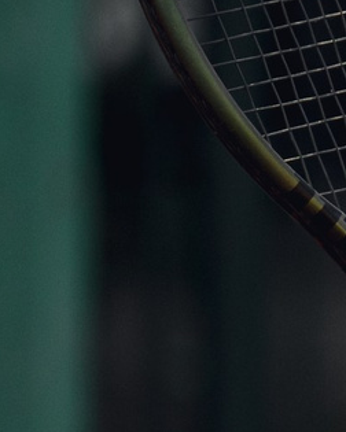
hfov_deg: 1.0
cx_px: 1258
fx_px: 20775
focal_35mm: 1623
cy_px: 324
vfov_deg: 1.2
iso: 250
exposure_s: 1/1600
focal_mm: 200
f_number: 3.2
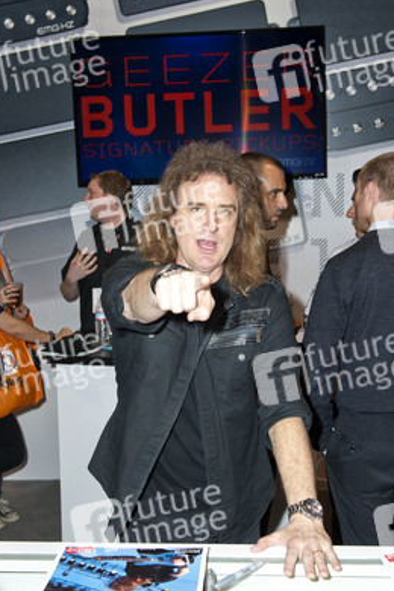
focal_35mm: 39
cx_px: 193
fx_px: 640
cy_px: 294
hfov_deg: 34.2
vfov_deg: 49.6
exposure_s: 1/320
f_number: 5
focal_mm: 38
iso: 500
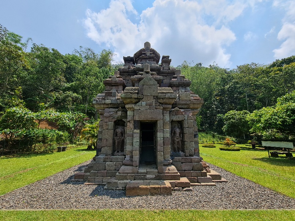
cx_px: 148
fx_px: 111
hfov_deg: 106.2
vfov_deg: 89.9
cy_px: 110
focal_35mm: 13
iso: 50
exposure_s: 1/2000
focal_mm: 2.2
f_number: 2.2
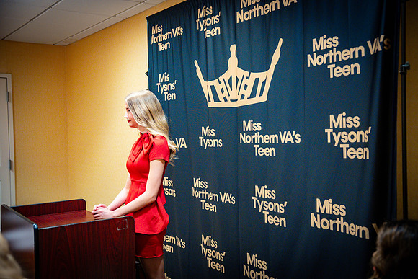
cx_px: 209
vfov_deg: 32.6
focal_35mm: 41
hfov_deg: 47.4
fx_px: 476
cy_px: 140
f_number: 2.8
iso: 1600
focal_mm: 41
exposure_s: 1/125
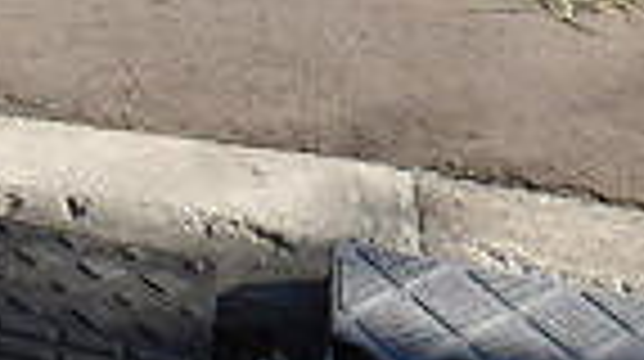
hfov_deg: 14.7
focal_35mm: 117
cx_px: -685
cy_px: -518
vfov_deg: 9.2
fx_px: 1995
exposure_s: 1/1000
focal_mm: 4.3
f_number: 2.8
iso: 125
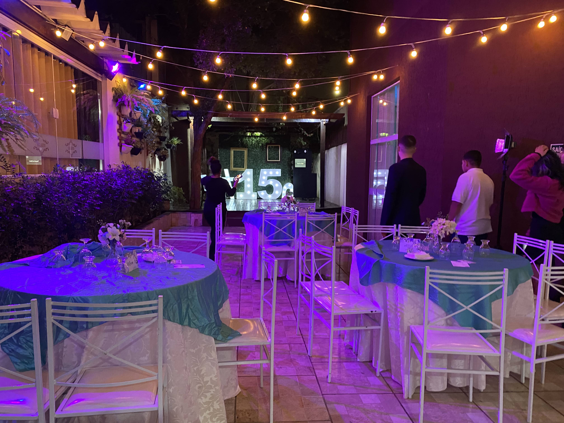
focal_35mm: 26
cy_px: 212
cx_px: 282
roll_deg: +1.1
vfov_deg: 53.1
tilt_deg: -7.4
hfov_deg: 67.3
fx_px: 424
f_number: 1.8
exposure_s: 1/30
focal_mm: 4.25
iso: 640
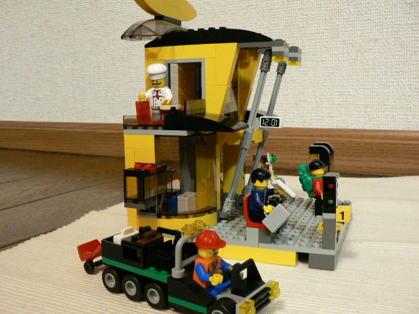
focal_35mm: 36
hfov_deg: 51.4
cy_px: 157
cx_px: 210
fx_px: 436
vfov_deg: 39.7
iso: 200
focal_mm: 6
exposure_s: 1/4
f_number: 2.8
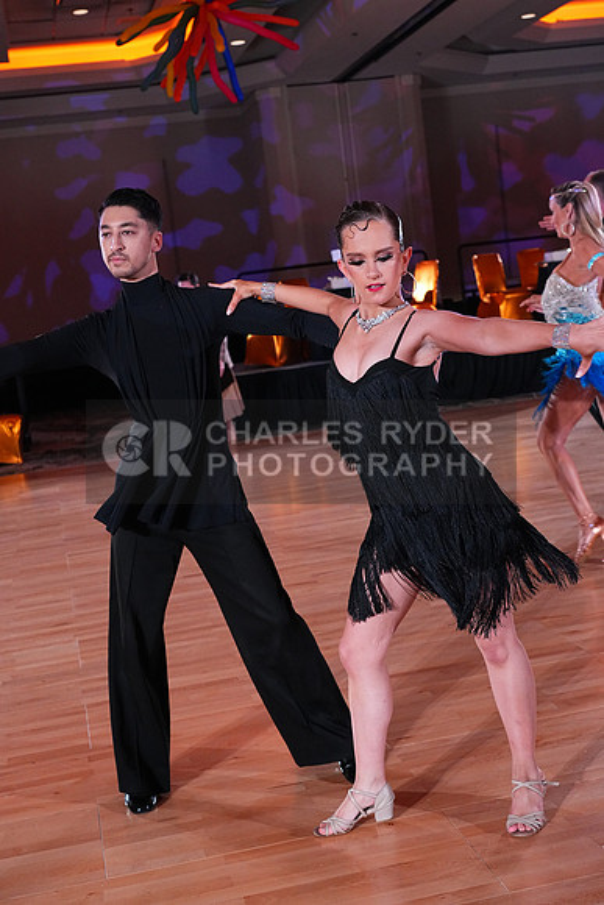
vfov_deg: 41.1
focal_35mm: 48
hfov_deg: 28.1
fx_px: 1207
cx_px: 302
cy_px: 452
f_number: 5.6
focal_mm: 48
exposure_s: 1/400
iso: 5000
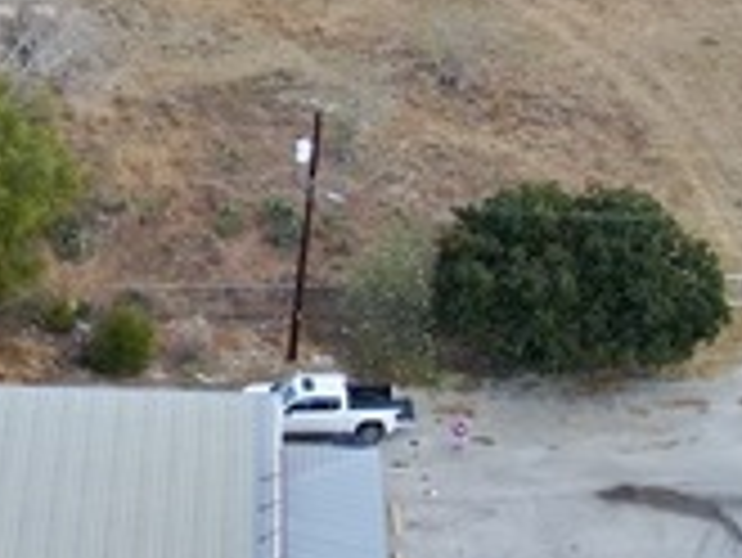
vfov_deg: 11.9
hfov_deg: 15.7
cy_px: 54
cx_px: 72
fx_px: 2660
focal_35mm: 124
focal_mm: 5.45
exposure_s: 1/320
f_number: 3.1
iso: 100
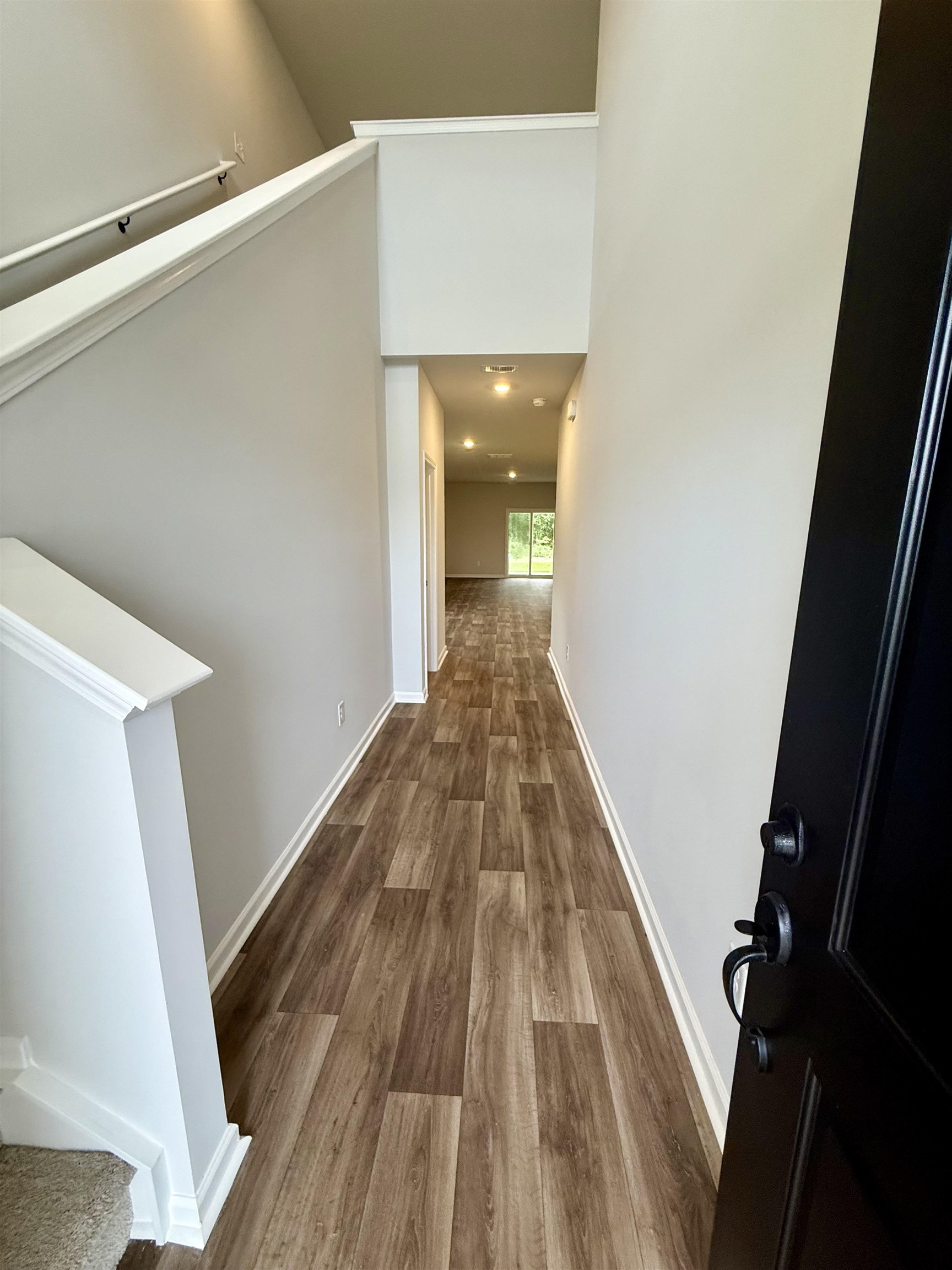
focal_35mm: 14
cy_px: 635
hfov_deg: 85.7
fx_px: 513
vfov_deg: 102.1
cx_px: 476
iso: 250
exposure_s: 1/120
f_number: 2.2
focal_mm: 2.22
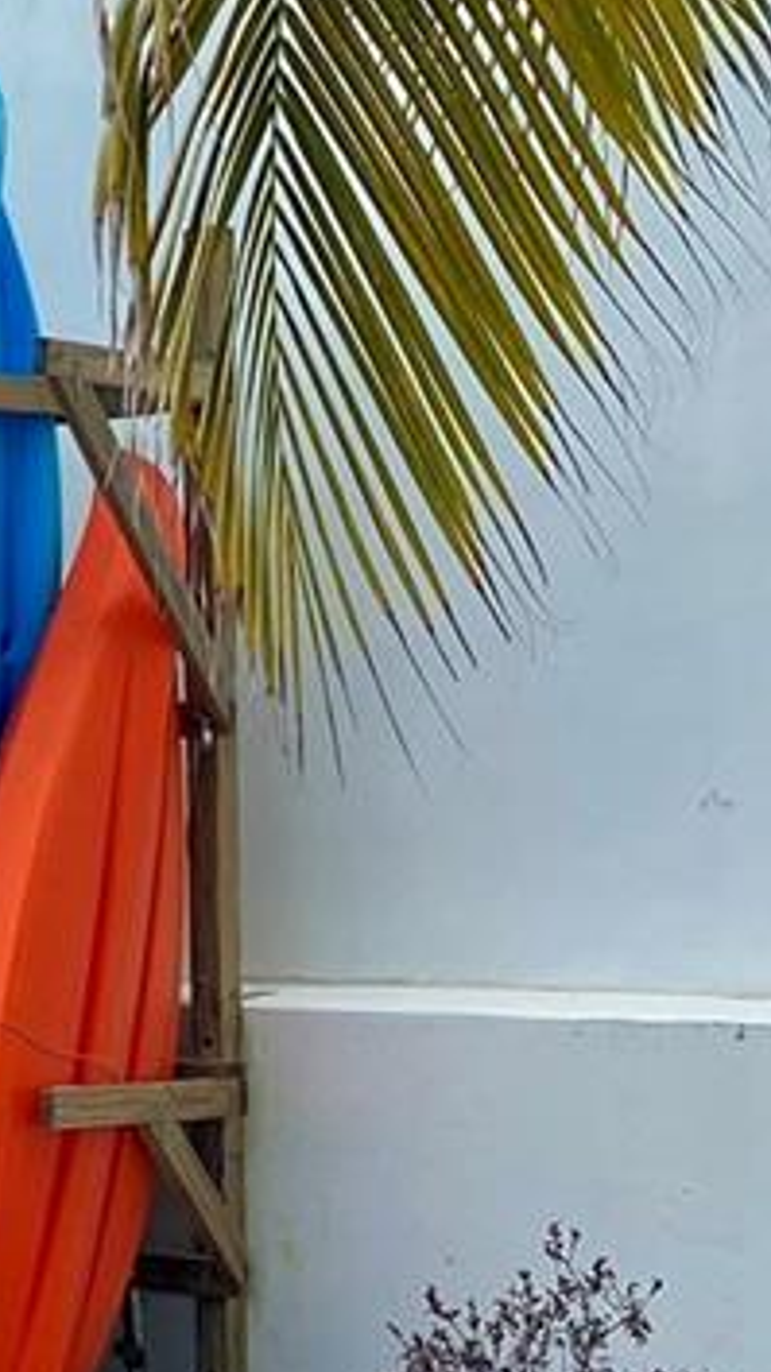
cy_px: 744
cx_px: -922
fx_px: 3491
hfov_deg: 11.1
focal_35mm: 96
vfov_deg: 22.2
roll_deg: -0.2
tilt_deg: +7.6
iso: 32
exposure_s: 1/1063
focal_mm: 4.25
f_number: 1.8
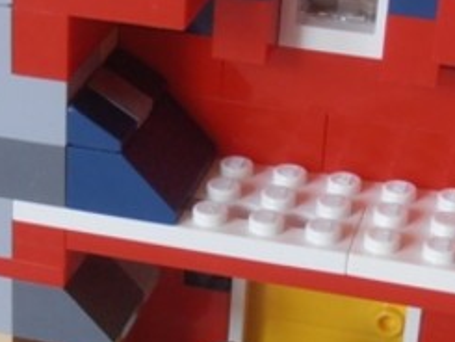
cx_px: 82
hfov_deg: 14.4
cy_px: 207
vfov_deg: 10.9
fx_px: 1788
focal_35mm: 136
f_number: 3.9
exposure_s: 1/40
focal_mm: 6.61
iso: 125
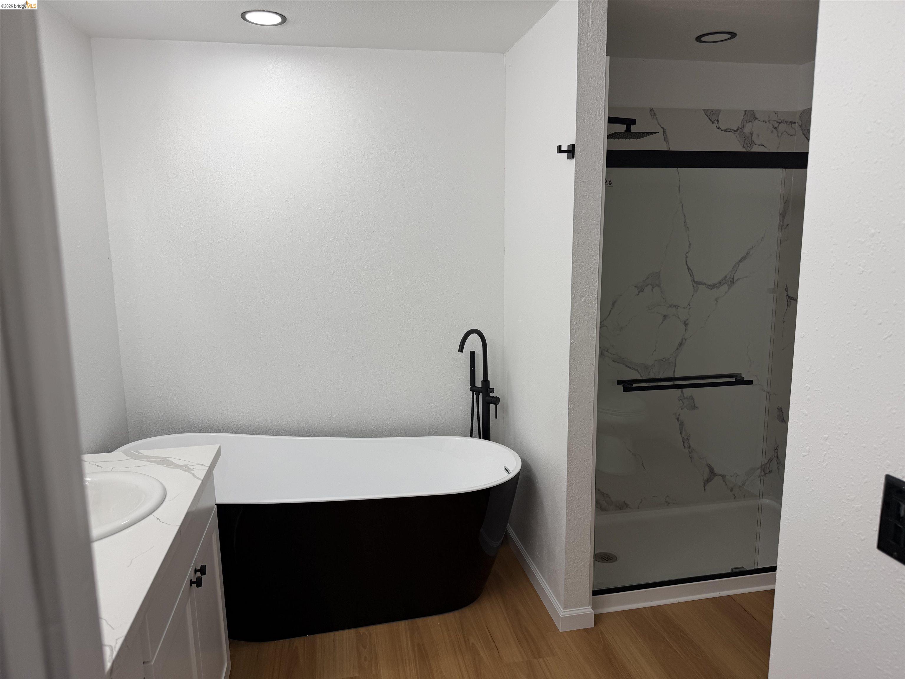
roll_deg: +0.6
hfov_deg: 71.6
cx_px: 452
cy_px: 340
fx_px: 627
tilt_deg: -8.6
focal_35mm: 24
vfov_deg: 56.8
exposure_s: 1/228
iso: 64
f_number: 1.78
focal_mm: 6.76
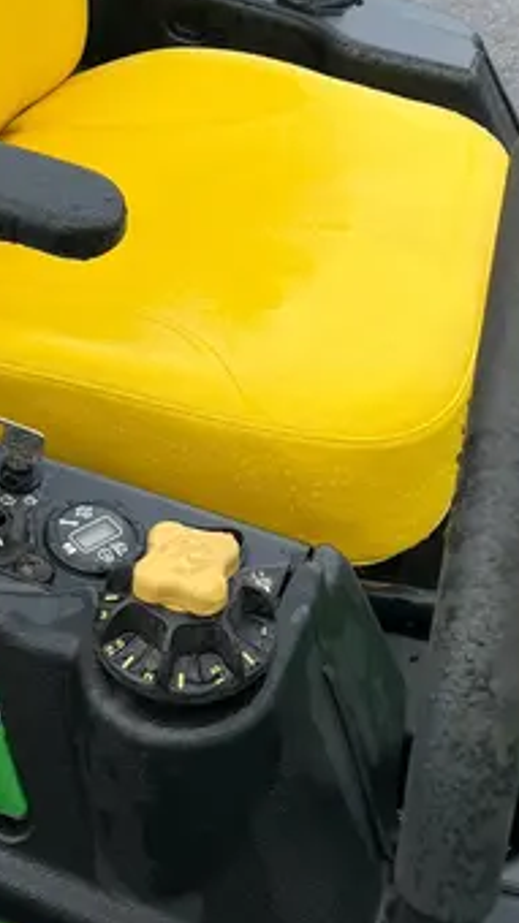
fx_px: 1494
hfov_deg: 19.7
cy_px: 181
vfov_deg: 33.3
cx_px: 177
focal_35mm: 61
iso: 50
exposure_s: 1/517
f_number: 1.6
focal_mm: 5.1
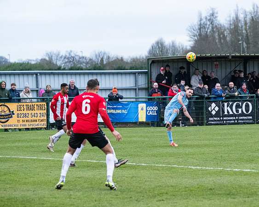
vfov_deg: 7.2
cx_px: 186
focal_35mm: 215
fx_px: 1649
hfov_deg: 9.0
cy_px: 104
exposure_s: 1/1250
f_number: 4
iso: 4000
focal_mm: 140
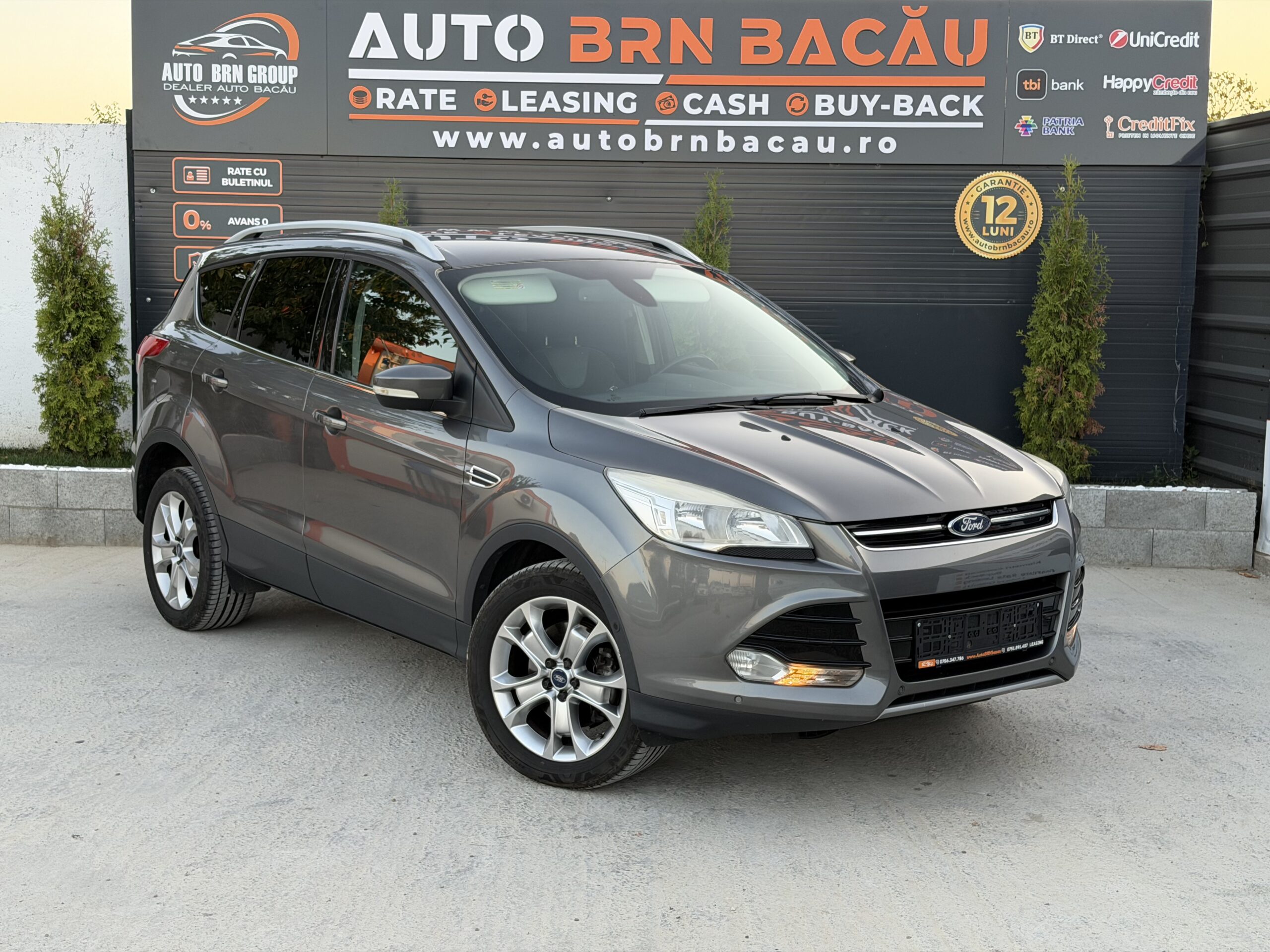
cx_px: 635
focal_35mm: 48
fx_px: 1761
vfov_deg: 30.3
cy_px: 476
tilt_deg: -6.7
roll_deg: -1.2
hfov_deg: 39.7
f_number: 1.78
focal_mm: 6.76
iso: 64
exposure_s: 1/121
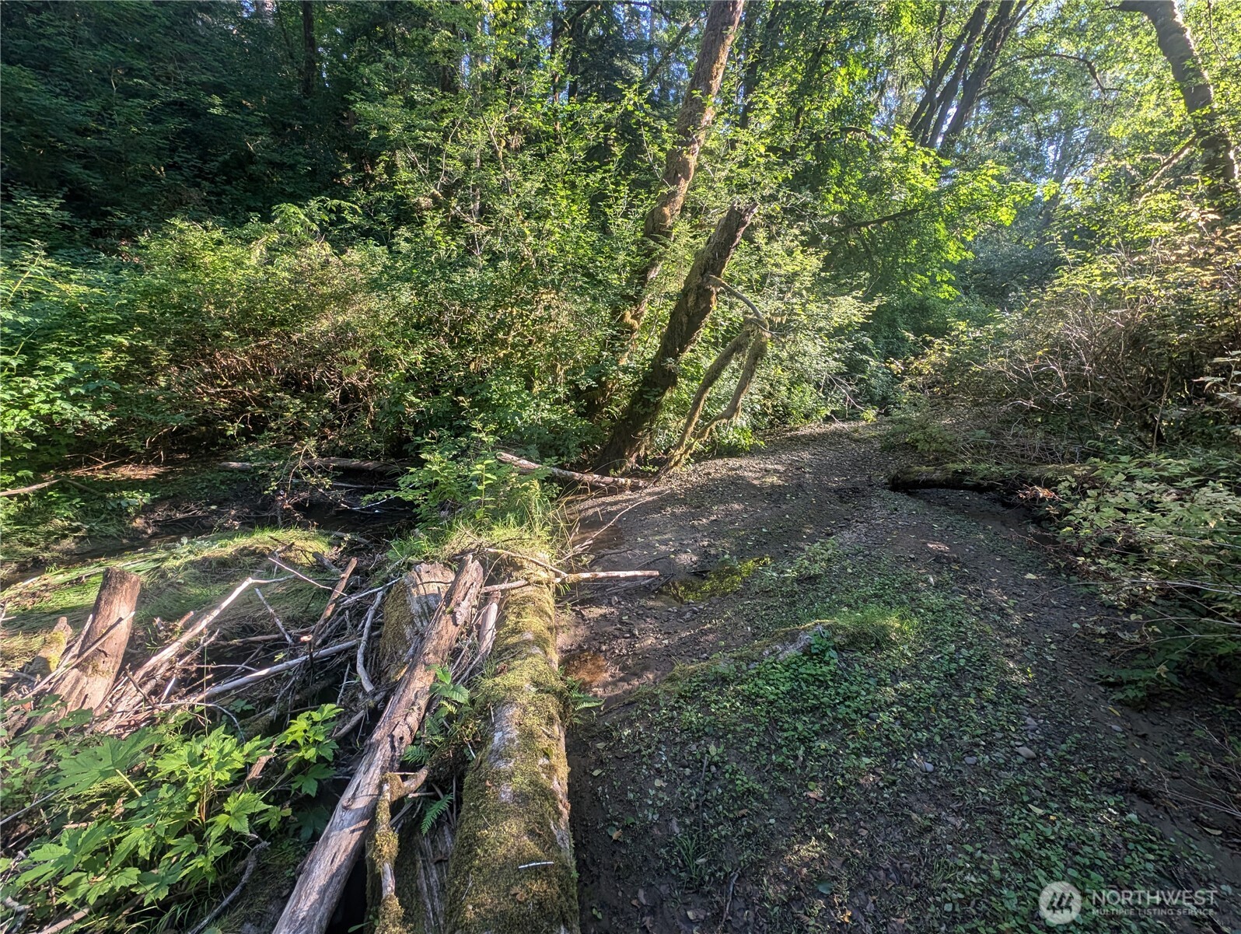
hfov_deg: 110.5
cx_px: 620
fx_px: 431
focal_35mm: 12
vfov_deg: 94.6
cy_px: 467
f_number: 1.95
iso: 78
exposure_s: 1/226
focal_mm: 2.23
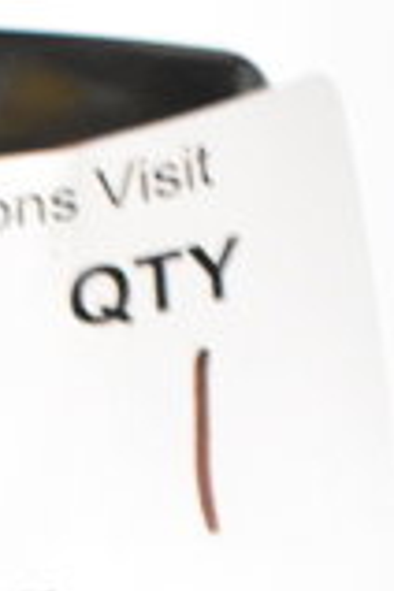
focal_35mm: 242
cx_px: -249
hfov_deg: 5.6
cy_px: 1076
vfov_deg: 8.2
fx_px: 3973
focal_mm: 28
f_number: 4.2
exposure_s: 1/50
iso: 5600
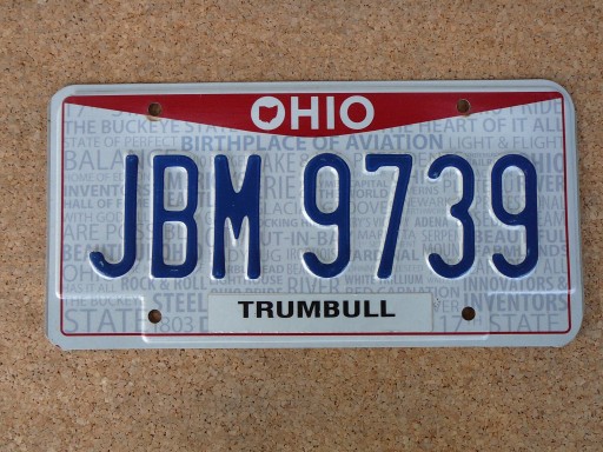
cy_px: 226
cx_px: 302
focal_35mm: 45
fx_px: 784
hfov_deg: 42.1
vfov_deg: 32.2
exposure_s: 1/60
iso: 100
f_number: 3.2
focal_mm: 6.7
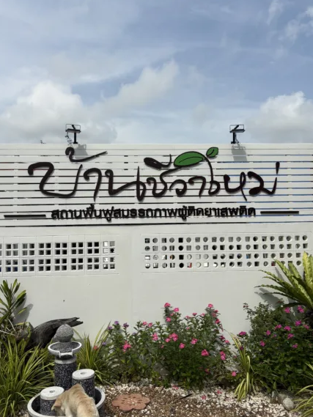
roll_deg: +0.8
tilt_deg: +7.7
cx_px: 154
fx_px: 386
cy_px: 194
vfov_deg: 56.8
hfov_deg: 44.2
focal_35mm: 32
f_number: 1.6
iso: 50
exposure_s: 1/6329
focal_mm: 5.96
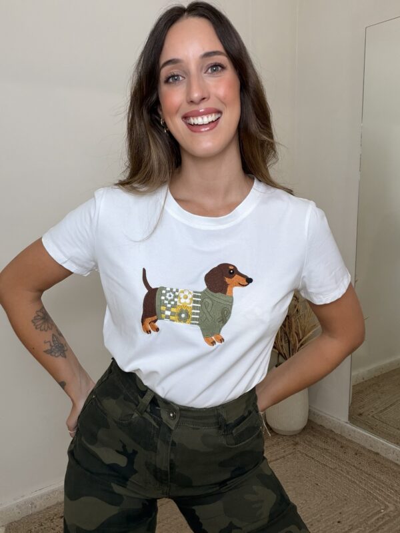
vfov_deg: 60.0
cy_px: 266
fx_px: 462
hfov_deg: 46.8
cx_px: 200
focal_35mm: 30
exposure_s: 1/60
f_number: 1.9
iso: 100
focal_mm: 2.71
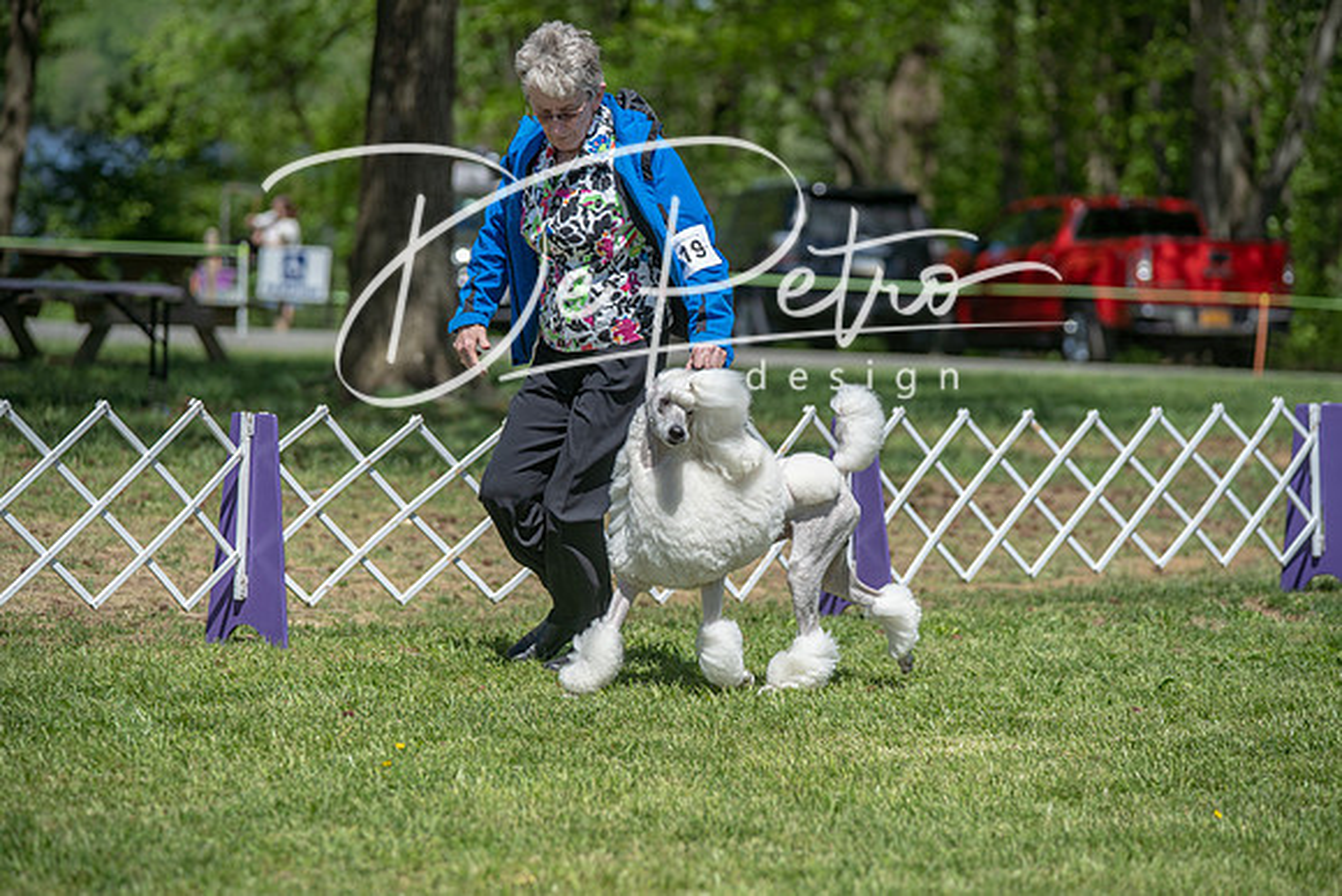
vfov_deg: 9.2
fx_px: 5593
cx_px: 671
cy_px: 448
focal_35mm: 150
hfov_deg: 13.7
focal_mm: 150
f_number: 4
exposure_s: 1/1000
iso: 125
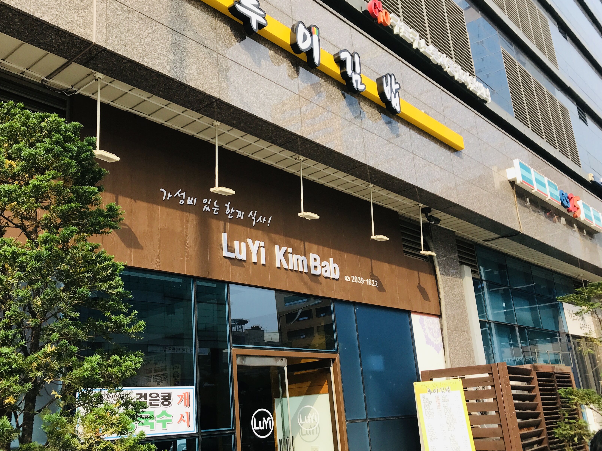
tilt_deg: +18.3
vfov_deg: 40.7
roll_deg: +4.0
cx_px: 261
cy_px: 238
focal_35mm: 35
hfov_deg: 52.5
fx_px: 609
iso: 20
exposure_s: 1/556
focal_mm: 3.99
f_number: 1.8
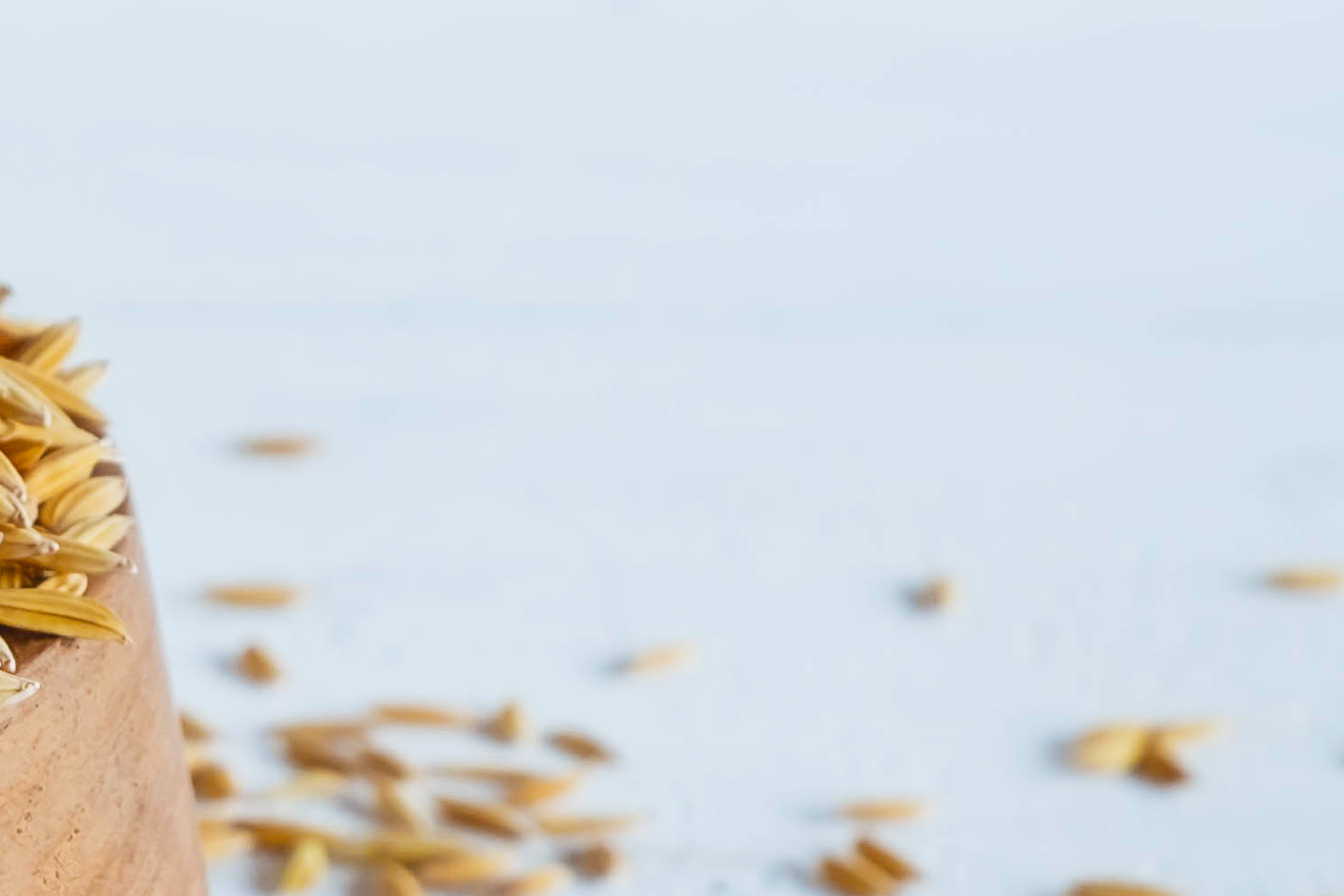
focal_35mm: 137
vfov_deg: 9.9
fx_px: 5115
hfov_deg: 14.0
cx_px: -728
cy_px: 880
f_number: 8
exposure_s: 1/50
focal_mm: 27.7
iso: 200
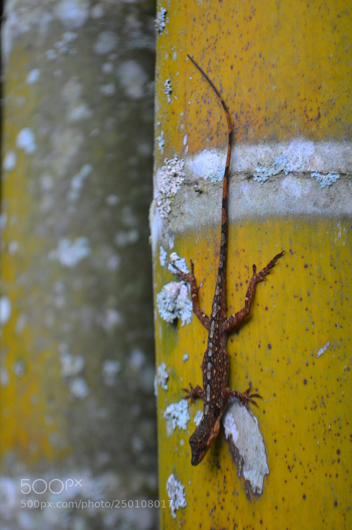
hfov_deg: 16.5
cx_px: 176
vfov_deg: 24.6
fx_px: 1212
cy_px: 265
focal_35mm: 82
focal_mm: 55
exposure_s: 1/80
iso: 100
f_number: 5.6
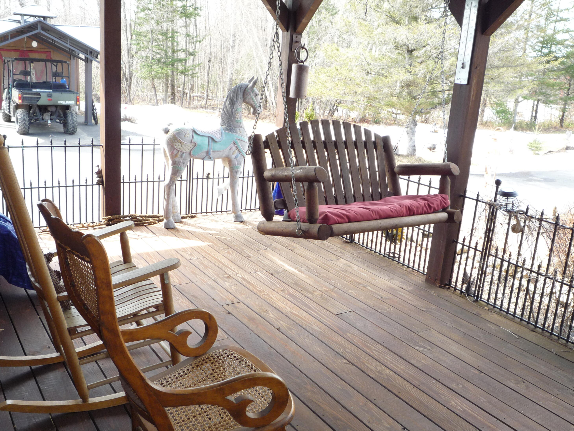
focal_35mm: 34
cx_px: 292
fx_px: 564
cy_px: 219
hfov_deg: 54.0
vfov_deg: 41.8
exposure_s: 1/50
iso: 100
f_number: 3.6
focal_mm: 5.8
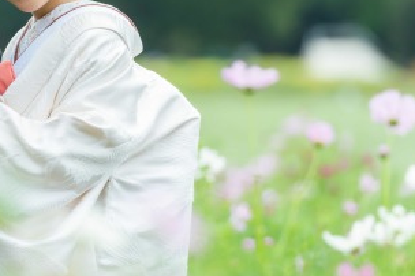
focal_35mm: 477
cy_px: 106
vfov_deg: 2.9
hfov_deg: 4.3
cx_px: 41
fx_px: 5493
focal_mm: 181
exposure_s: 1/2000
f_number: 3.2
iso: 200
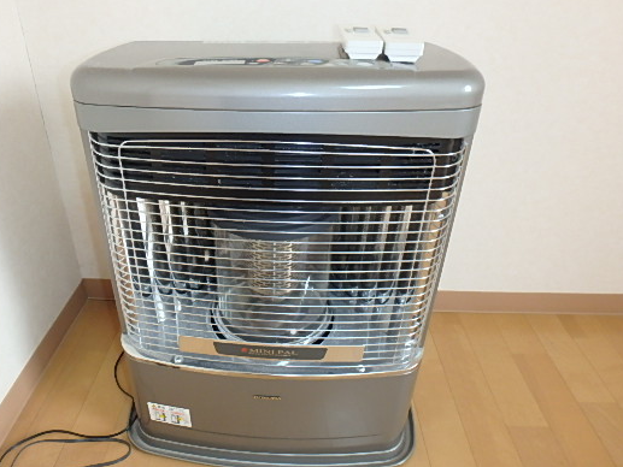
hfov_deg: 66.7
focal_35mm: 26
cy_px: 267
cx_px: 252
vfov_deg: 52.9
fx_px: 468
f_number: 3.5
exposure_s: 1/30
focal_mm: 3.7
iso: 320
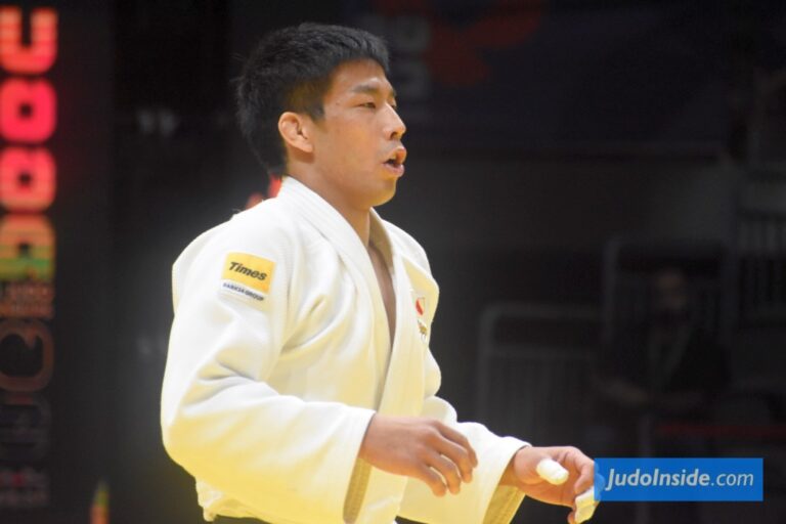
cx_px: 393
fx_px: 9824
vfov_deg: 3.1
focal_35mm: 450
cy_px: 262
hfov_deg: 4.6
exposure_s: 1/800
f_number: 6.3
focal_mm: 300
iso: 3200
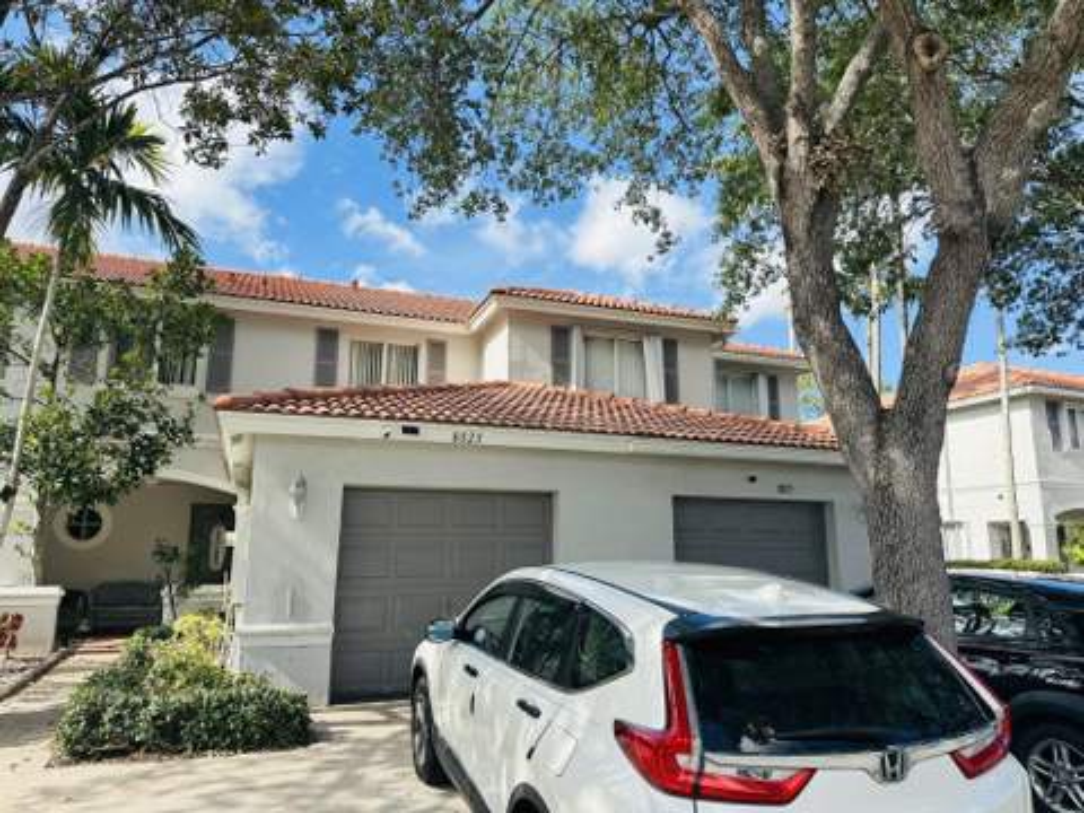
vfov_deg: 56.8
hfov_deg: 71.6
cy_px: 406
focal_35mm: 24
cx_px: 542
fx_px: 752
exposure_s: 1/1916
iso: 80
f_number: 1.78
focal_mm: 6.86
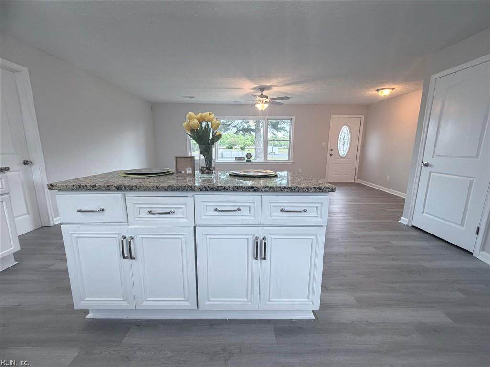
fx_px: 198
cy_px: 184
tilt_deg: -10.2
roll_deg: -0.1
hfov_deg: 102.1
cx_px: 245
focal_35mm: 14
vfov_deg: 85.6
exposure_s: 1/120
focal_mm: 2.22
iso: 200
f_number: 2.2
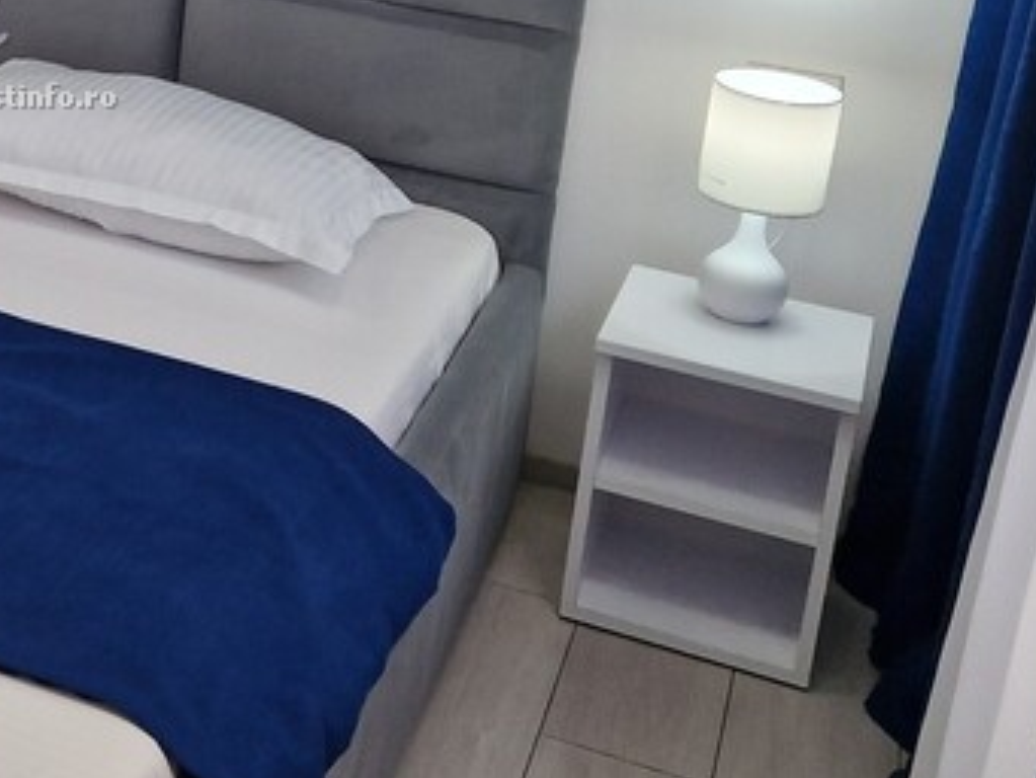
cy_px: -12
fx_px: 2066
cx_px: -43
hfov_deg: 26.4
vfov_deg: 20.6
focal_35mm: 69
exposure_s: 1/180
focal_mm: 5.4
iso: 125
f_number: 1.8
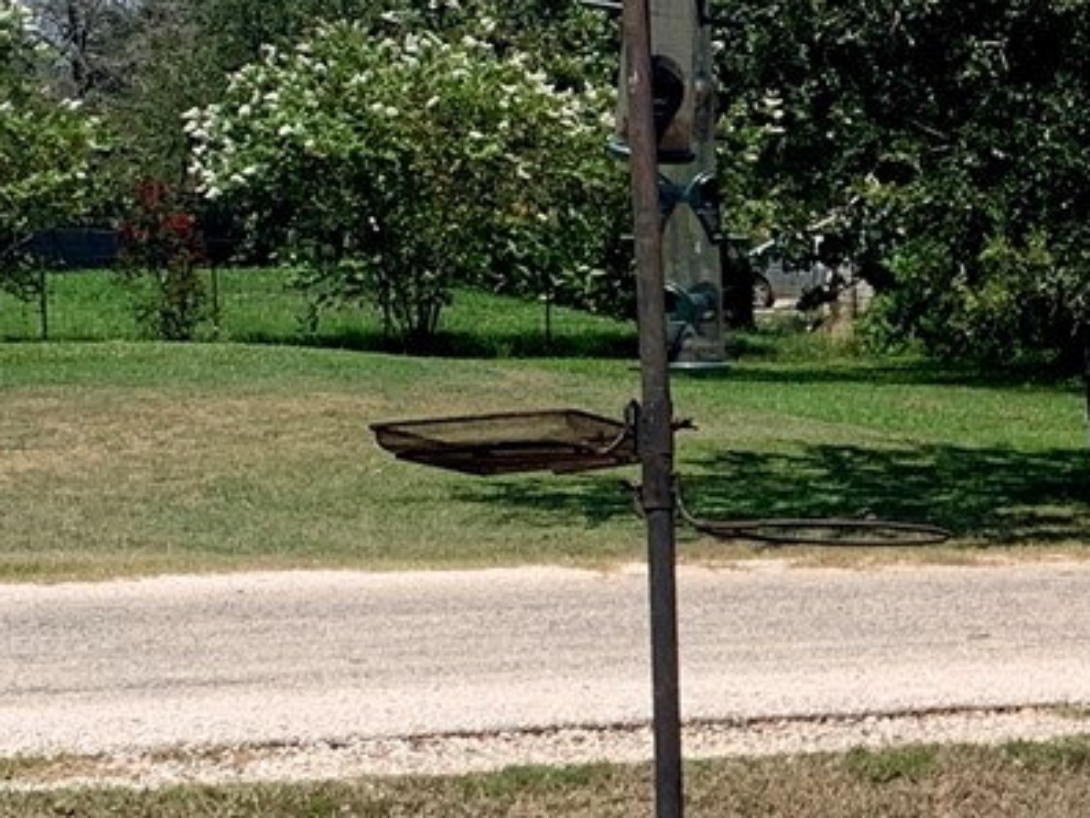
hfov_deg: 13.6
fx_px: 4221
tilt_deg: -8.7
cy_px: 741
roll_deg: -0.7
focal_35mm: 134
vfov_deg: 11.0
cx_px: 1760
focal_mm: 4.25
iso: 25
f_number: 1.8
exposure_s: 1/1953
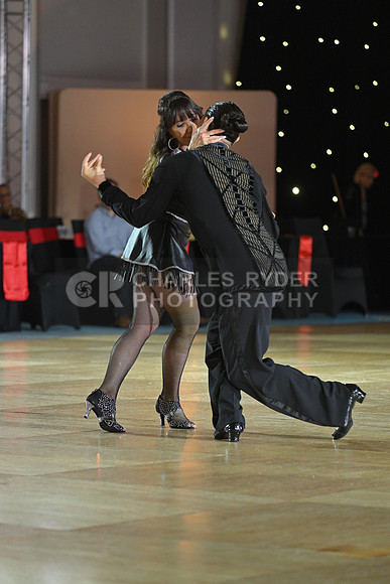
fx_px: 2761
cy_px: 292
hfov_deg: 8.1
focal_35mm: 170
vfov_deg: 12.1
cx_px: 195
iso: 2000
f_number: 4
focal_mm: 170
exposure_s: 1/250
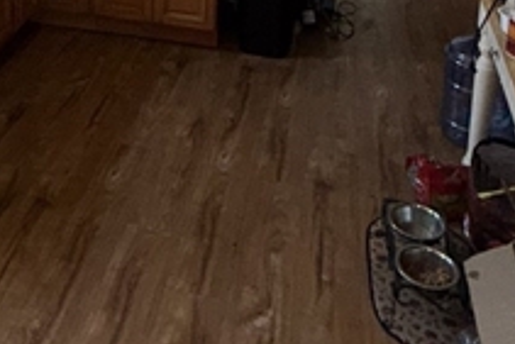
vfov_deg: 21.9
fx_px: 759
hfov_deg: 36.8
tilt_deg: -12.5
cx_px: 144
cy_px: -149
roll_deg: -0.3
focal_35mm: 53
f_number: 2.2
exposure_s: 1/115
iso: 100
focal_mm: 2.22
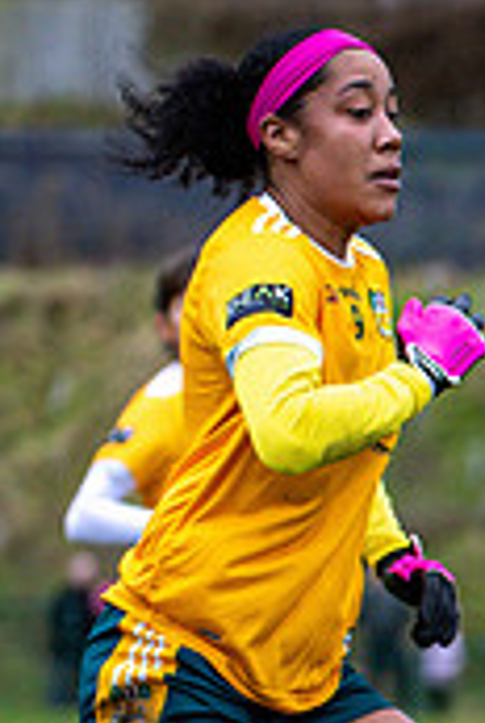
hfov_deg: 3.3
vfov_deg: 4.9
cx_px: 1066
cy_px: 725
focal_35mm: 418
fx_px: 8413
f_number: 2.8
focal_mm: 125
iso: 1400
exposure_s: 1/1000
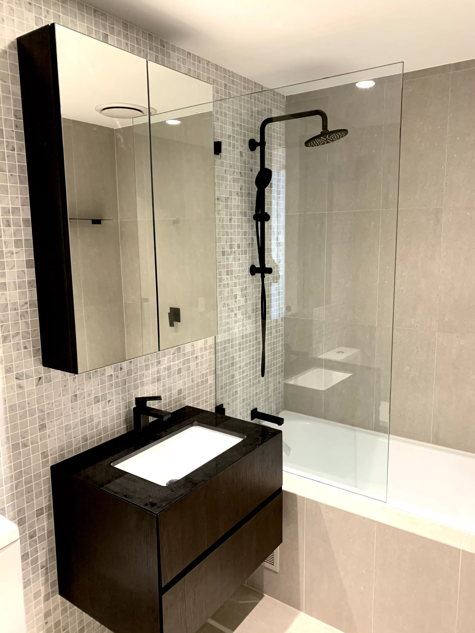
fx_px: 476
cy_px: 316
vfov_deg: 67.3
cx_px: 238
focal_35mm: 26
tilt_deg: -8.1
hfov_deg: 53.1
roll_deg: +0.7
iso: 250
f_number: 1.8
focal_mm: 4.25
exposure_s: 1/50
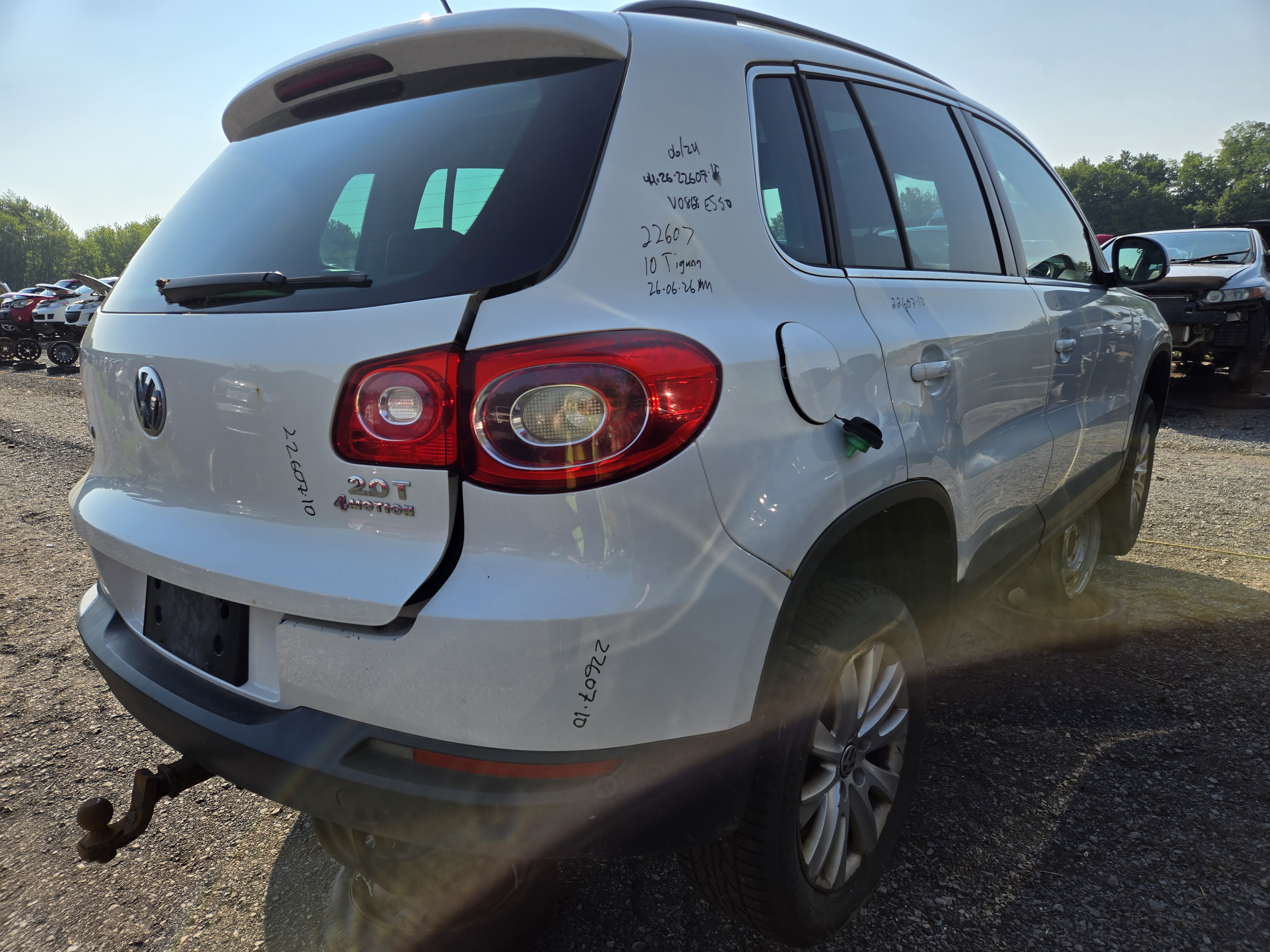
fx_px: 844
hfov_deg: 73.9
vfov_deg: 58.9
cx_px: 635
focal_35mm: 23
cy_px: 476
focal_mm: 5.4
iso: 25
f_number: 1.8
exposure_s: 1/1700
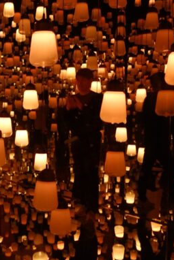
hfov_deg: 19.7
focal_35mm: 66
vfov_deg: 30.5
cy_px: 123
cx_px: -20
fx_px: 478
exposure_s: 1/30
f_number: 1.8
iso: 500
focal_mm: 10.4
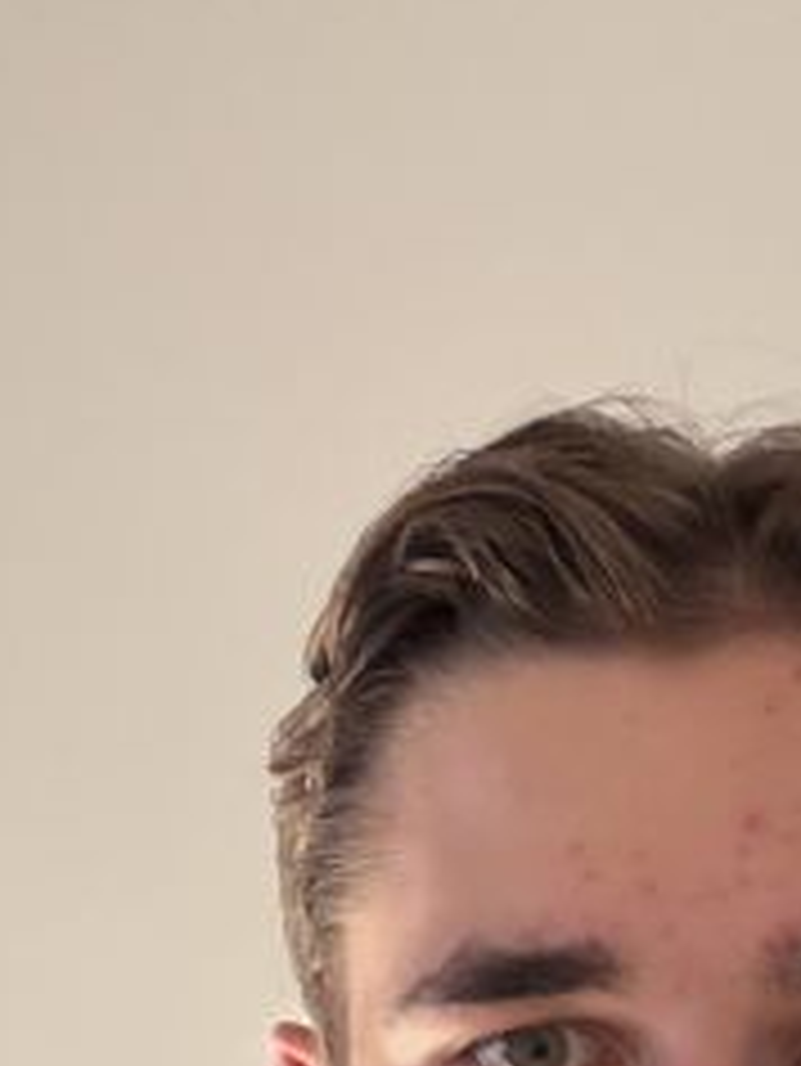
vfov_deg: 23.1
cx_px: 698
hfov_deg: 19.1
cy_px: 1336
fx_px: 2343
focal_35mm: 76
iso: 160
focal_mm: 2.71
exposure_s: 1/50
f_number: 1.9
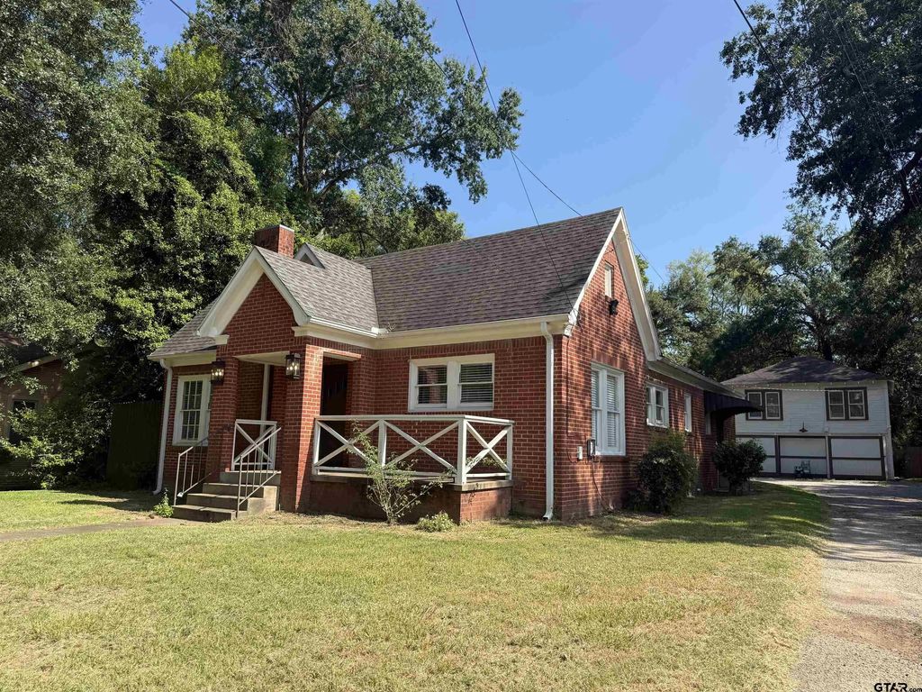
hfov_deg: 71.6
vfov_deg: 56.8
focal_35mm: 24
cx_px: 461
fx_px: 639
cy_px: 346
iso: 80
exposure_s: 1/2299
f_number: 1.78
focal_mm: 6.76
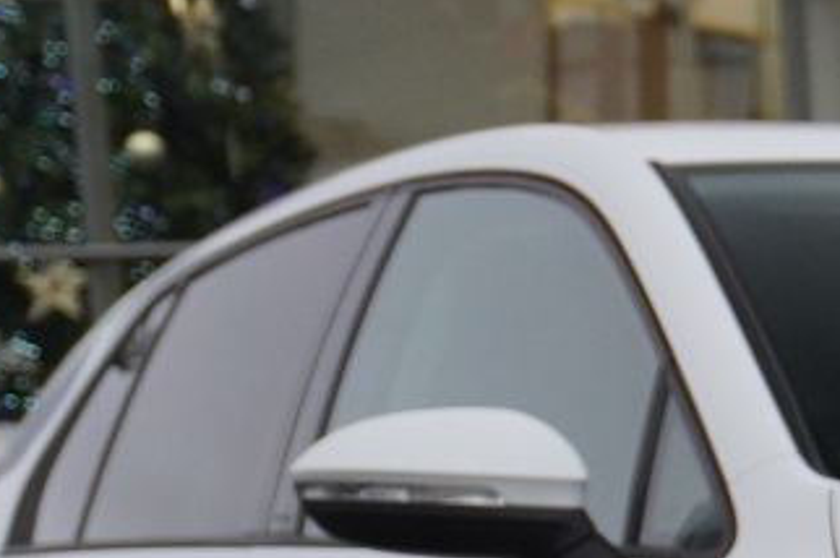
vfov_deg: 5.1
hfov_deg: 7.5
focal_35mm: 268
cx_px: 1341
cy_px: 652
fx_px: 6247
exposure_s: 1/160
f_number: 5.6
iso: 1000
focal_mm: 36
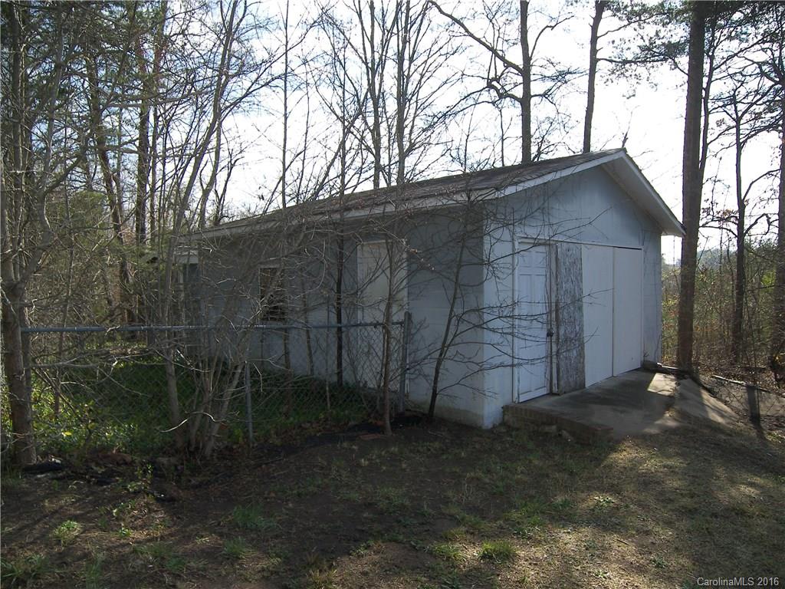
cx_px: 392
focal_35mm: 24
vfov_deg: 56.8
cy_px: 294
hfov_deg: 71.6
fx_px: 544
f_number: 2.8
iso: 50
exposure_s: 1/500
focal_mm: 5
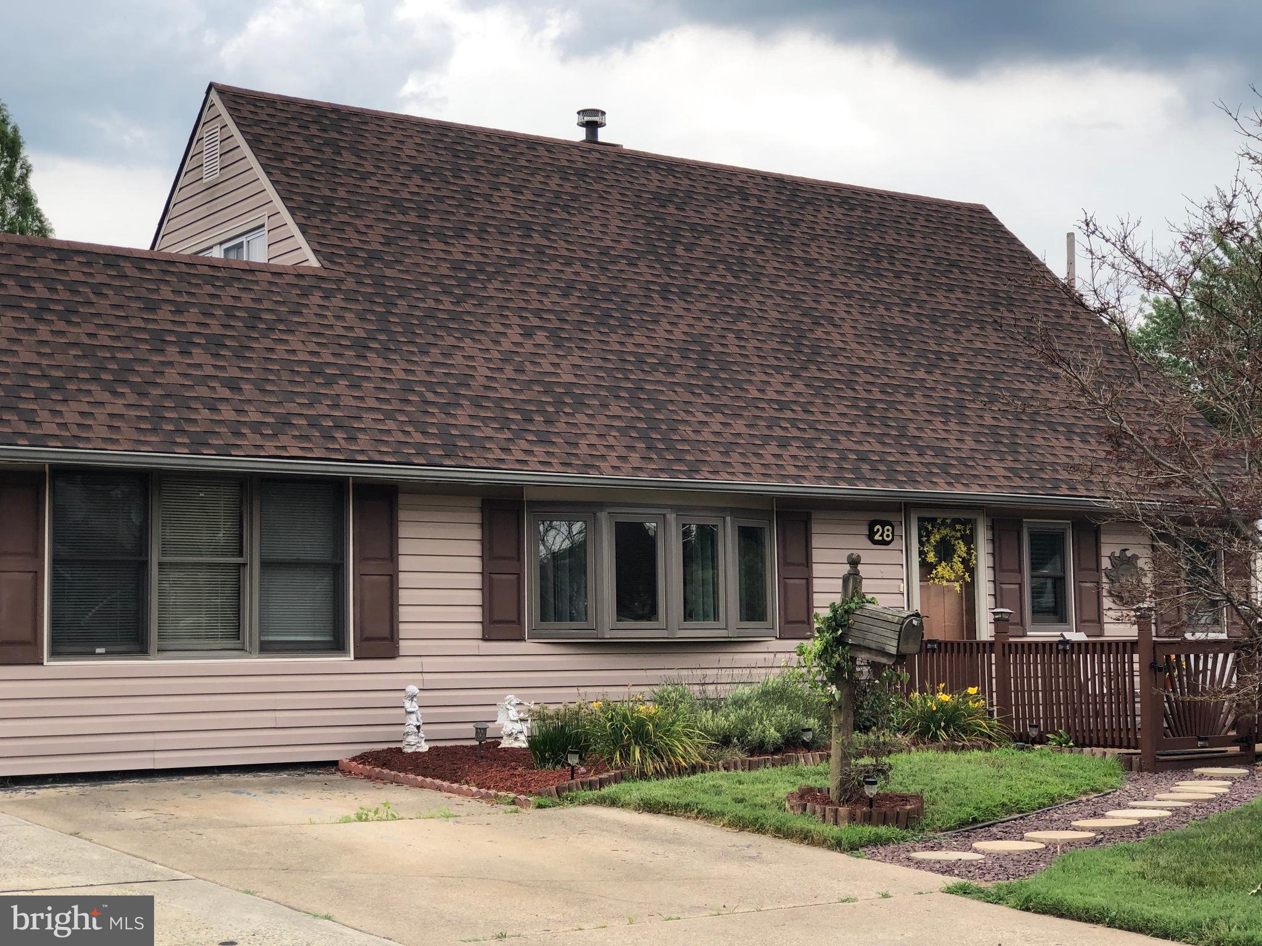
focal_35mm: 57
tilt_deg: +4.3
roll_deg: +0.6
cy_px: 473
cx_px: 631
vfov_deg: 25.7
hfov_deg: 33.8
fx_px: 2078
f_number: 2.8
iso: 20
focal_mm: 6.6
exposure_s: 1/160
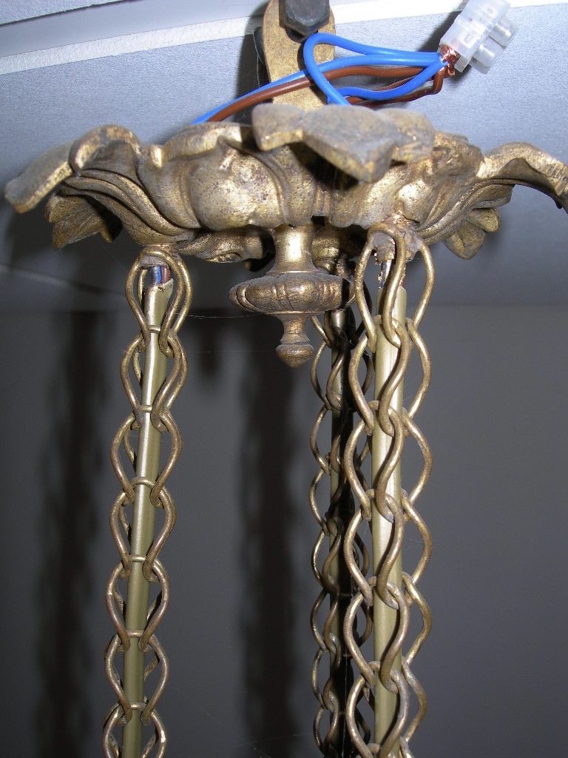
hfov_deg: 37.7
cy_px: 379
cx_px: 284
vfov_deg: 49.0
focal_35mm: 38
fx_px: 831
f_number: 4.8
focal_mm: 7.8
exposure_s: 1/60.1
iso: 50
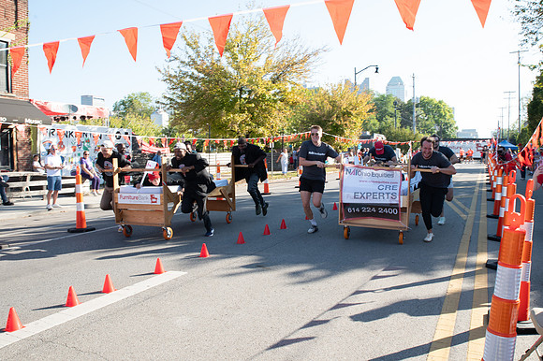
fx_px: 452
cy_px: 187
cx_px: 288
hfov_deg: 61.9
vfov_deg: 43.6
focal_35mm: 30
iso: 500
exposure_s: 1/200
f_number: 11
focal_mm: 24
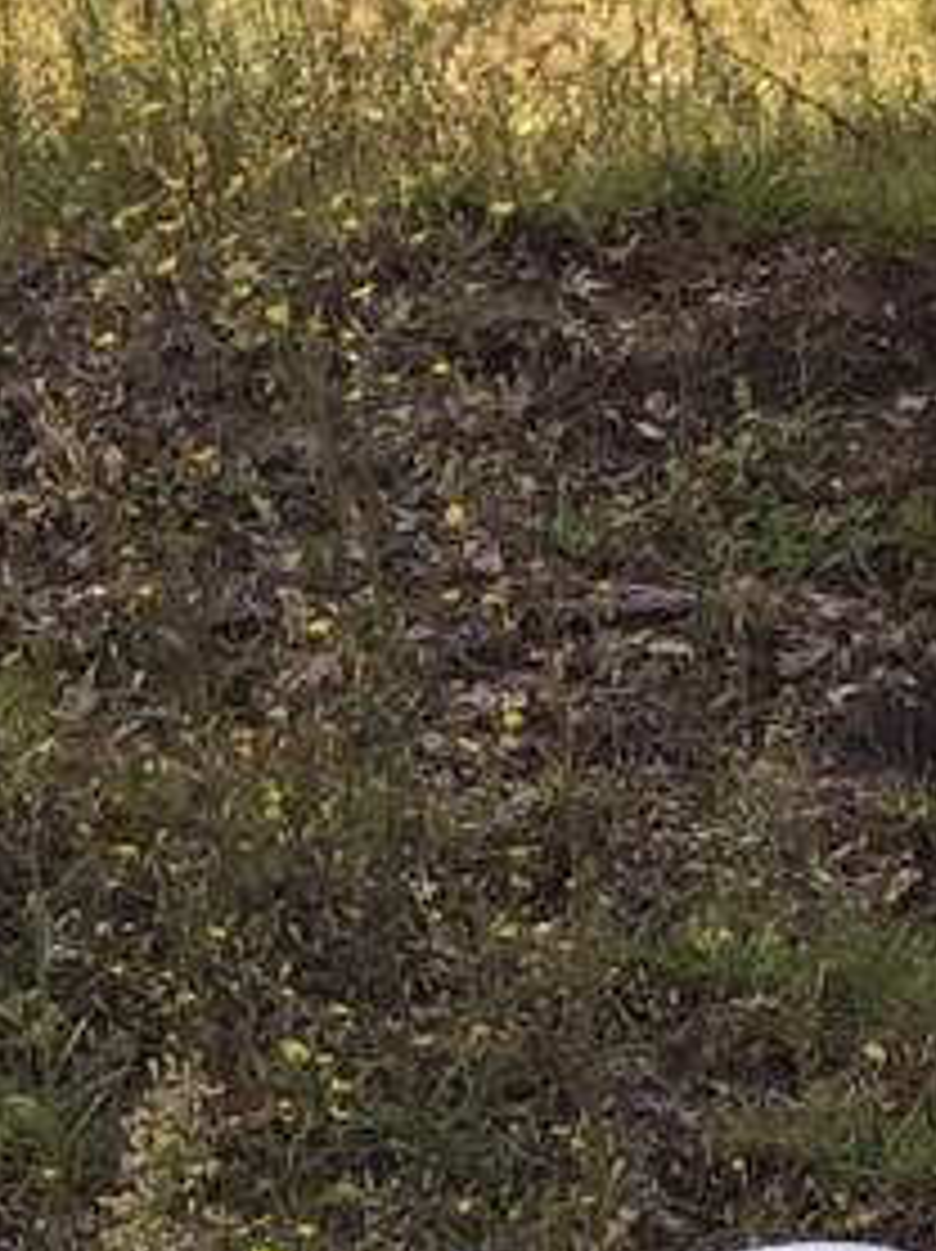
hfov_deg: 6.9
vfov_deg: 9.4
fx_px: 7547
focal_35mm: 209
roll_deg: +0.8
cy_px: 1107
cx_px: -639
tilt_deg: -4.4
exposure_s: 1/618
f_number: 2.2
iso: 32
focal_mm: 4.15
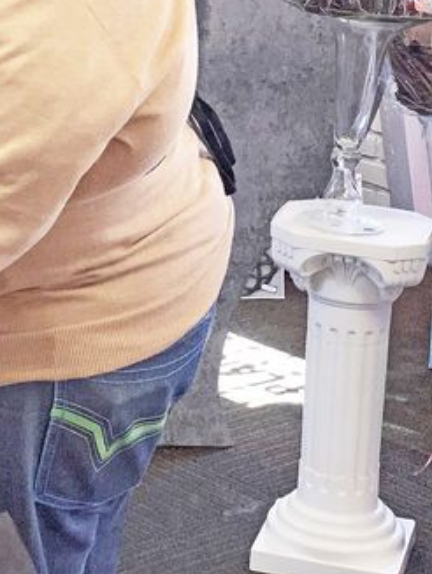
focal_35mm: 122
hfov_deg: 11.9
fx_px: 2026
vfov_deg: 15.7
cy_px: -54
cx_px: -72
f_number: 2.4
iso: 64
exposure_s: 1/60
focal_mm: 6
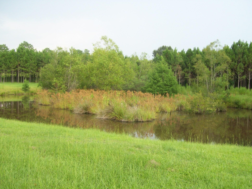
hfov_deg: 49.0
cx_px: 129
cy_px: 97
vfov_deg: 37.7
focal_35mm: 38
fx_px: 277
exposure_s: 1/184
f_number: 2.7
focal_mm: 6
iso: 80
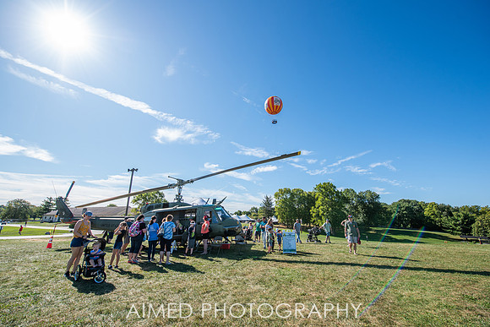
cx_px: 245
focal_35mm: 14
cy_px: 164
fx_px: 191
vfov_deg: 81.2
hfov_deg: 104.2
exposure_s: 1/1000
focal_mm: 14
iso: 250
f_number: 5.6
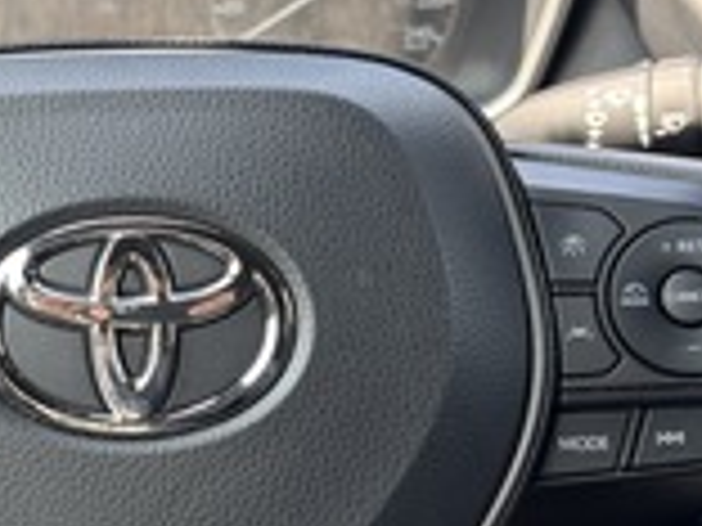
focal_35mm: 70
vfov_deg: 21.0
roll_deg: +0.4
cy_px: 241
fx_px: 1420
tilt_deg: -23.9
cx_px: 122
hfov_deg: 27.1
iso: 50
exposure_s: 1/121
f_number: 1.6
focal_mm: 5.96
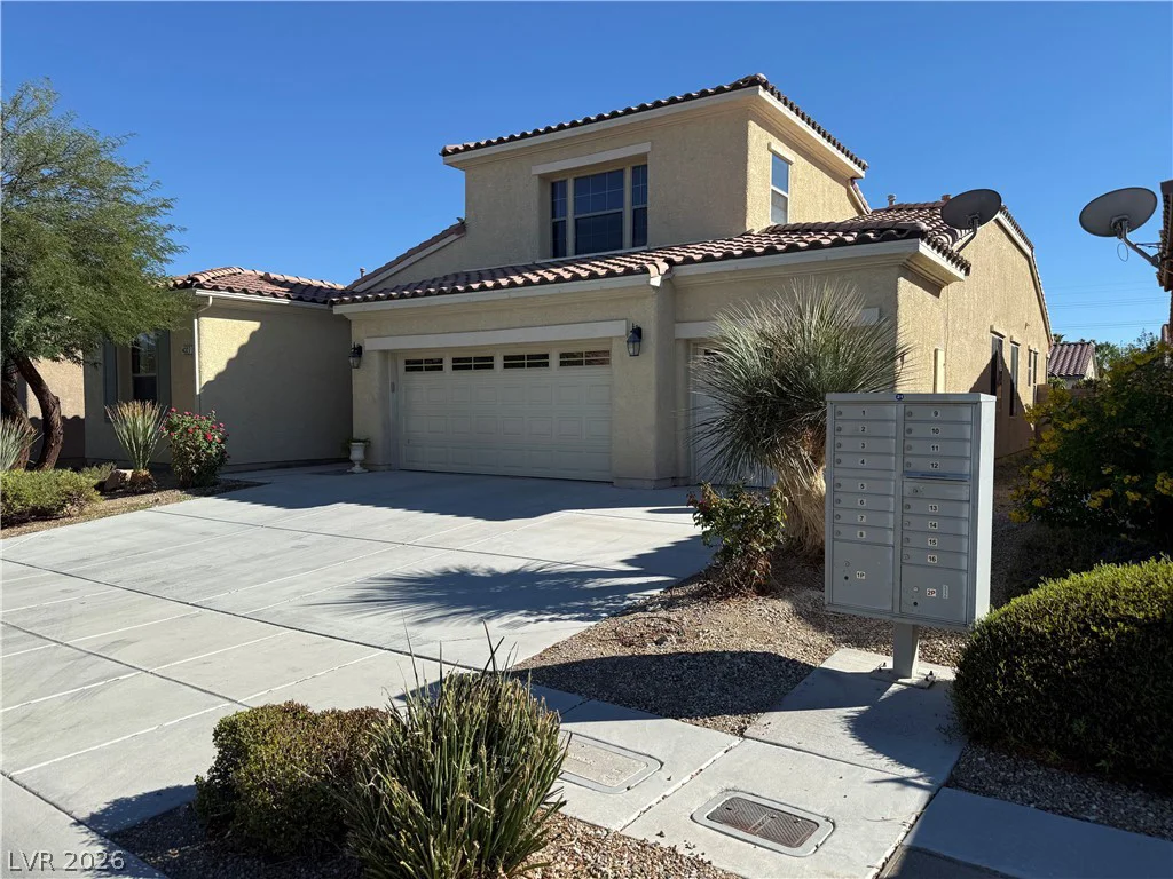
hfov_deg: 71.6
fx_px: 813
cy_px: 440
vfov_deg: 56.8
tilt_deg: -2.0
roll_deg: -0.5
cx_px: 586
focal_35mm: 24
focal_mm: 6.76
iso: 80
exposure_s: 1/4673
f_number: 1.78
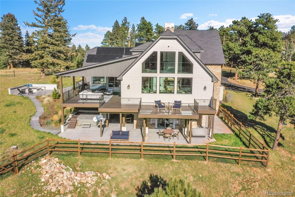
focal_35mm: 28
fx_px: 229
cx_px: 148
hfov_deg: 65.5
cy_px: 98
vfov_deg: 46.4
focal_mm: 10.26
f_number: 10
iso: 800
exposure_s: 1/3200
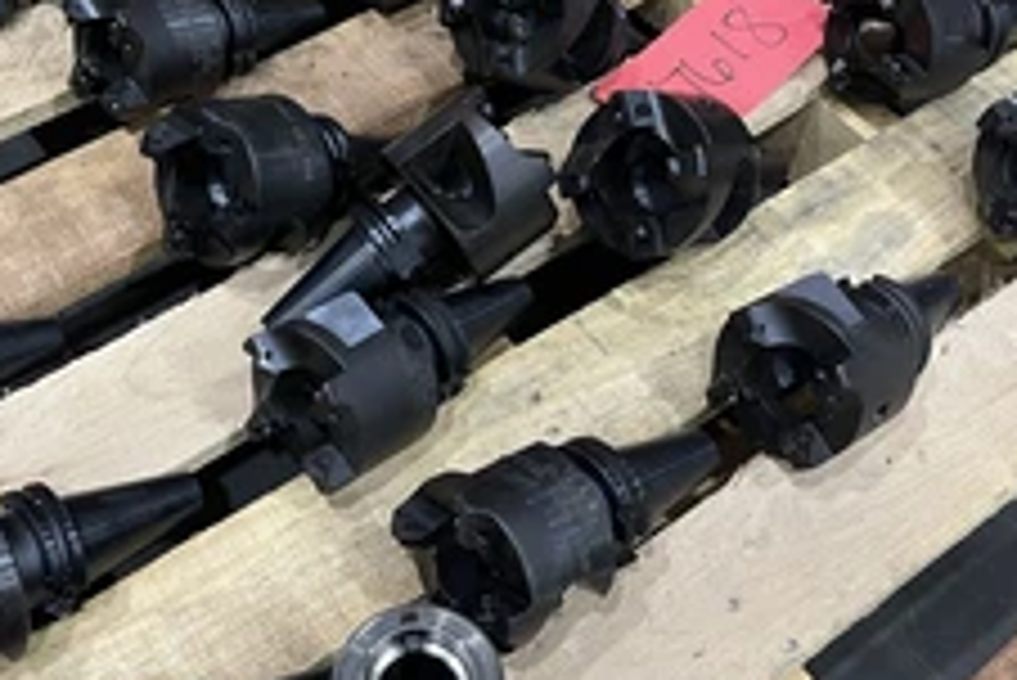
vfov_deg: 29.2
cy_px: 261
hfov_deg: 42.6
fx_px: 1300
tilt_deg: -51.6
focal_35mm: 46
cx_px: 418
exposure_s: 1/60
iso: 400
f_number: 1.6
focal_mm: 5.1
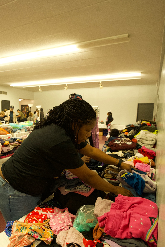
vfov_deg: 73.3
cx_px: 69
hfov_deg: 52.9
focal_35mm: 24
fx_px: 165
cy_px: 142
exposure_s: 1/80
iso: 4000
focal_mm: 20
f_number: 5
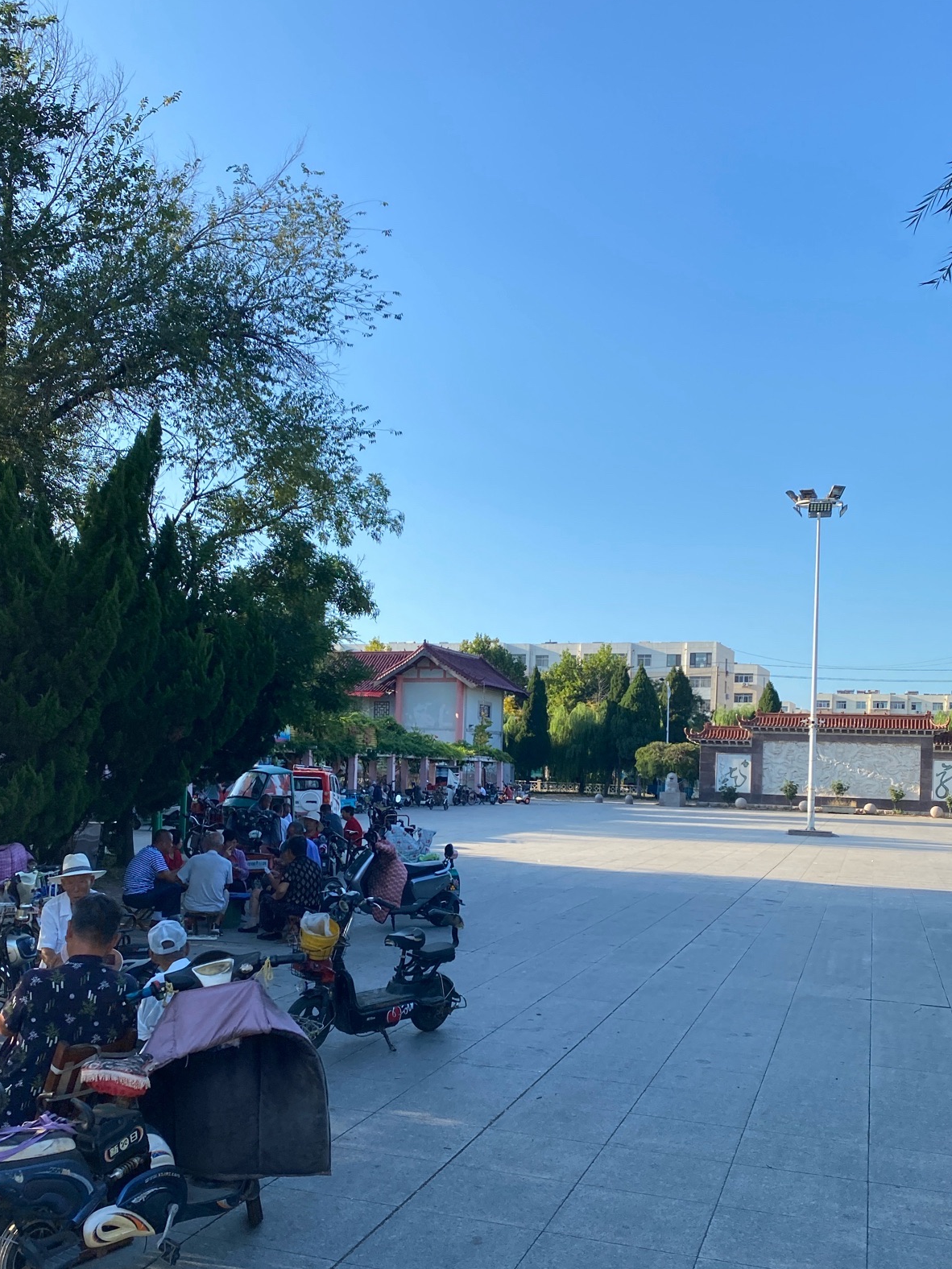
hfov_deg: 42.9
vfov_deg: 55.0
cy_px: 761
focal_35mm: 33
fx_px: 1210
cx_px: 457
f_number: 1.8
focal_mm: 4.25
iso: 32
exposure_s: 1/1258
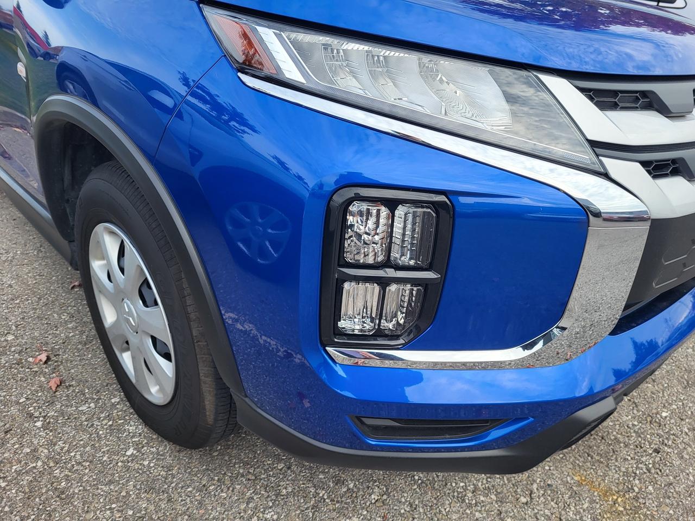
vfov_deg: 53.1
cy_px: 260
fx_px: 522
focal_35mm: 26
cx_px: 348
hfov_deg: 67.3
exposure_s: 1/364
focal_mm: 5.4
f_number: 1.8
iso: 40
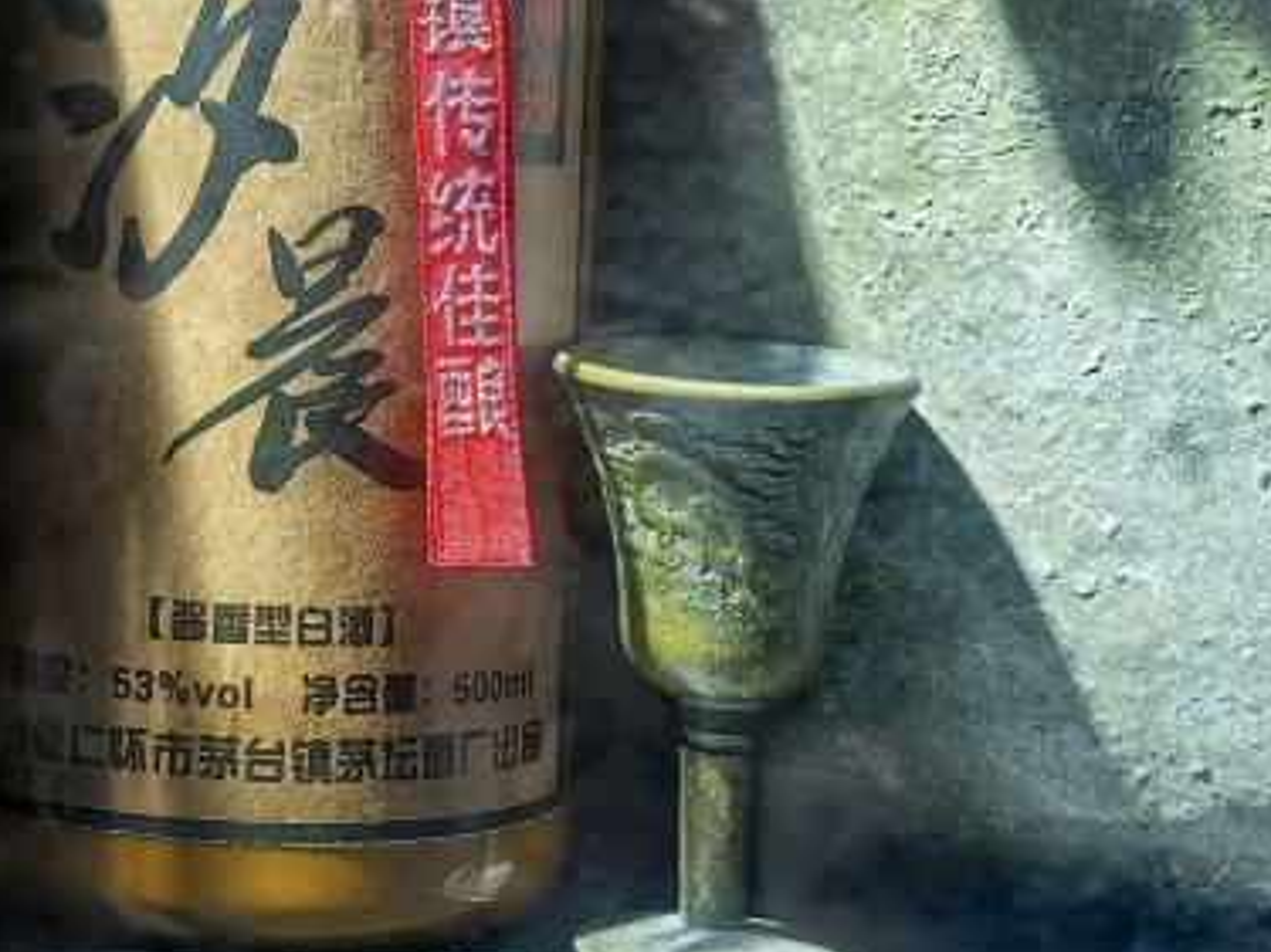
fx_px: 4074
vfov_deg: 13.1
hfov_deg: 17.4
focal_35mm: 111
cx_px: 92
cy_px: -20
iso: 400
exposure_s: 1/100
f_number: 2
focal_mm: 6.98
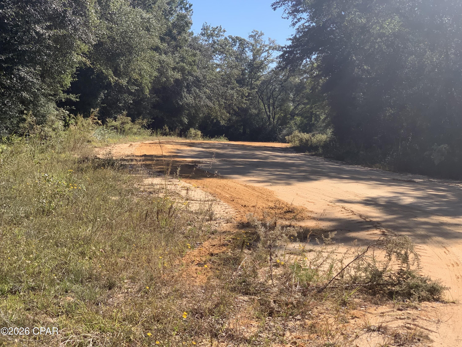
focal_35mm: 52
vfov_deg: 28.0
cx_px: 231
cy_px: 174
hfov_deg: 36.8
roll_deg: -2.4
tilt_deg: -5.4
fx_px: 694
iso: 16
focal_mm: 6
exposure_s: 1/727
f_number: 2.4
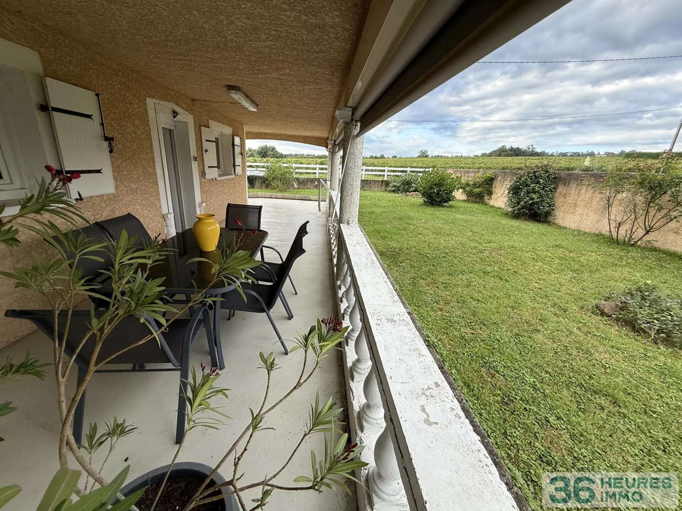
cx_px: 341
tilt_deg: -18.1
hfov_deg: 102.1
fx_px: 276
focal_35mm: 14
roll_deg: -2.9
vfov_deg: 85.7
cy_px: 256
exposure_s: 1/310
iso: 64
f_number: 2.2
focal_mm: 2.22
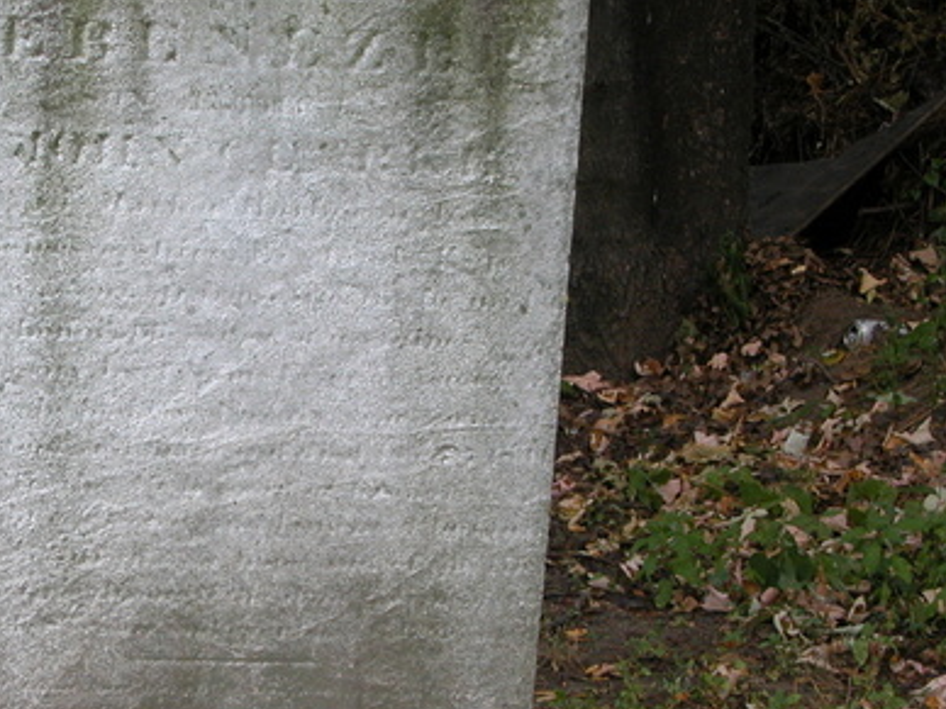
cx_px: 132
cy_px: 446
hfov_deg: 13.7
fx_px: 3908
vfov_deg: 10.4
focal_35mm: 143
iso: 100
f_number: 6.6
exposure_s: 1/63.4
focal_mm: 17.8
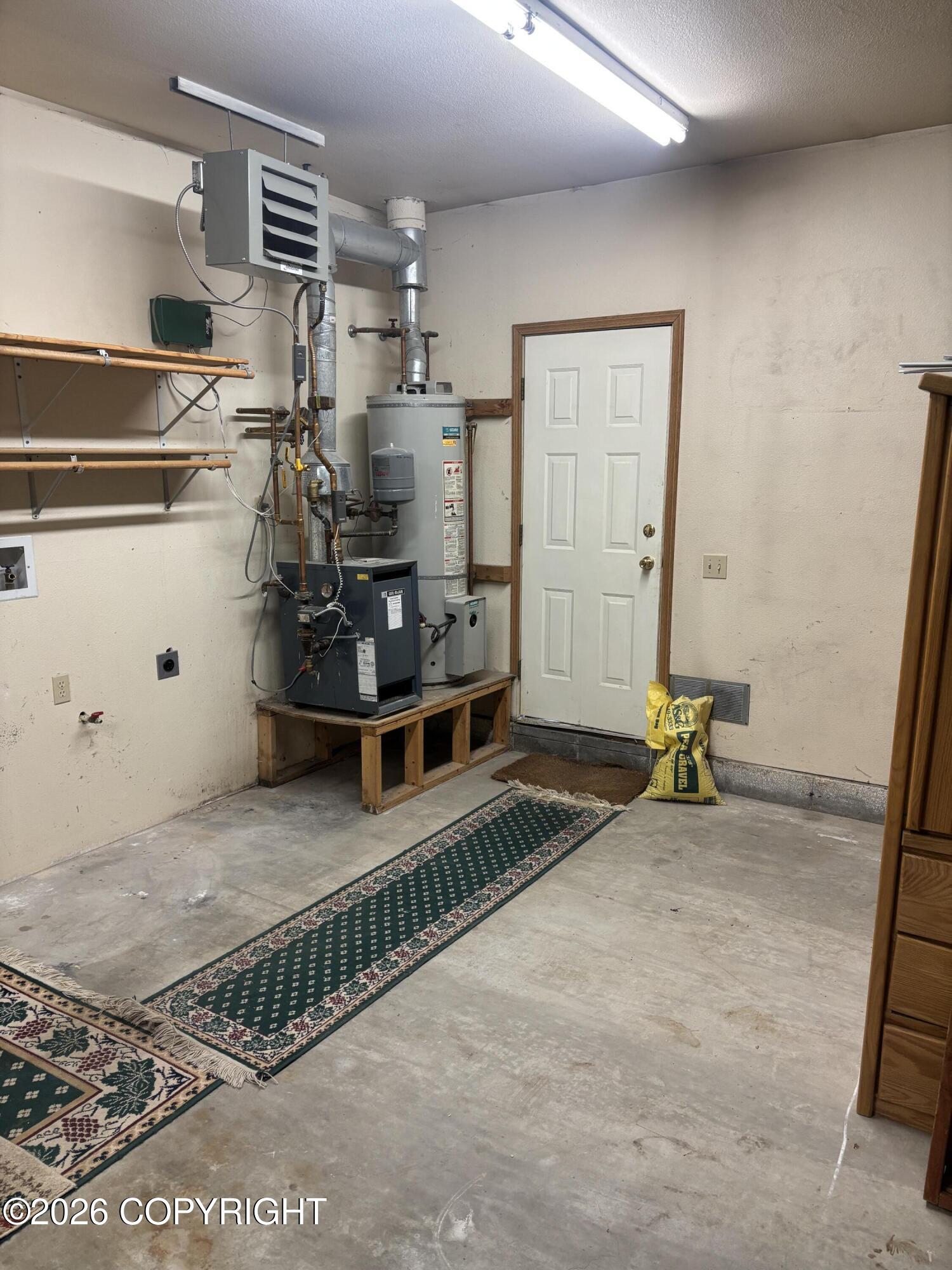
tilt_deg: -11.3
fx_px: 953
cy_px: 635
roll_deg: +0.0
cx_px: 476
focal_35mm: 26
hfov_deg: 53.1
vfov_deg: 67.3
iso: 125
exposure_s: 1/60
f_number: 1.6
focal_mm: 5.96
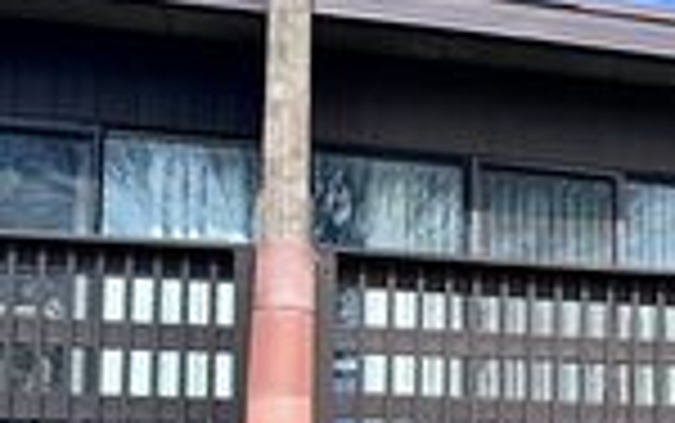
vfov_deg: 15.0
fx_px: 1565
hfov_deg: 21.8
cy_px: 470
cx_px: 896
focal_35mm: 85
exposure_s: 1/4016
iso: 80
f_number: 1.78
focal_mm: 6.86
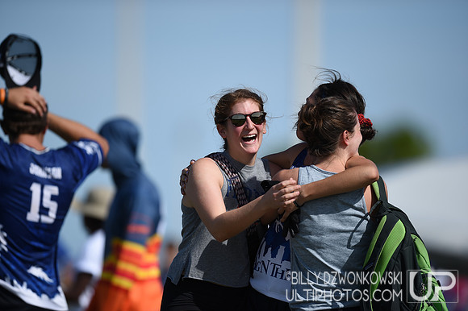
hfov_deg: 5.2
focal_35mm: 400
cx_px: 234
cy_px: 156
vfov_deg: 3.4
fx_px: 5197
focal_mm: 400
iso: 100
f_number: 2.8
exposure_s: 1/3200
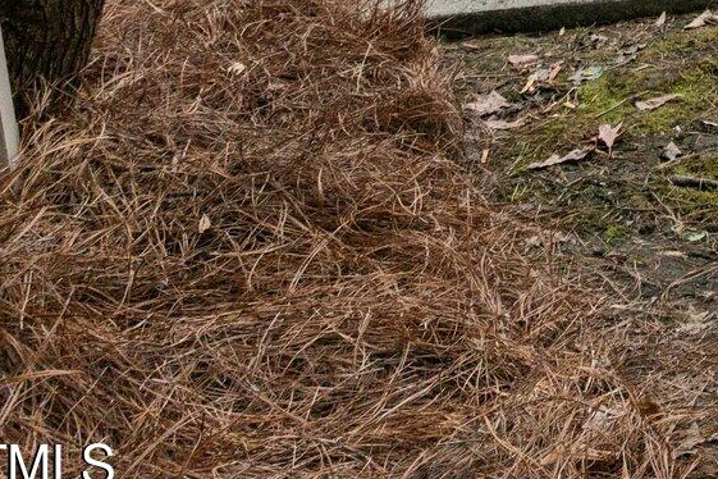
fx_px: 1815
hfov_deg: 18.0
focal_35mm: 91
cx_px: 1277
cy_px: -428
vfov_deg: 13.3
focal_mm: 12.29
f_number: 2.8
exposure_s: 1/1000
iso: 310
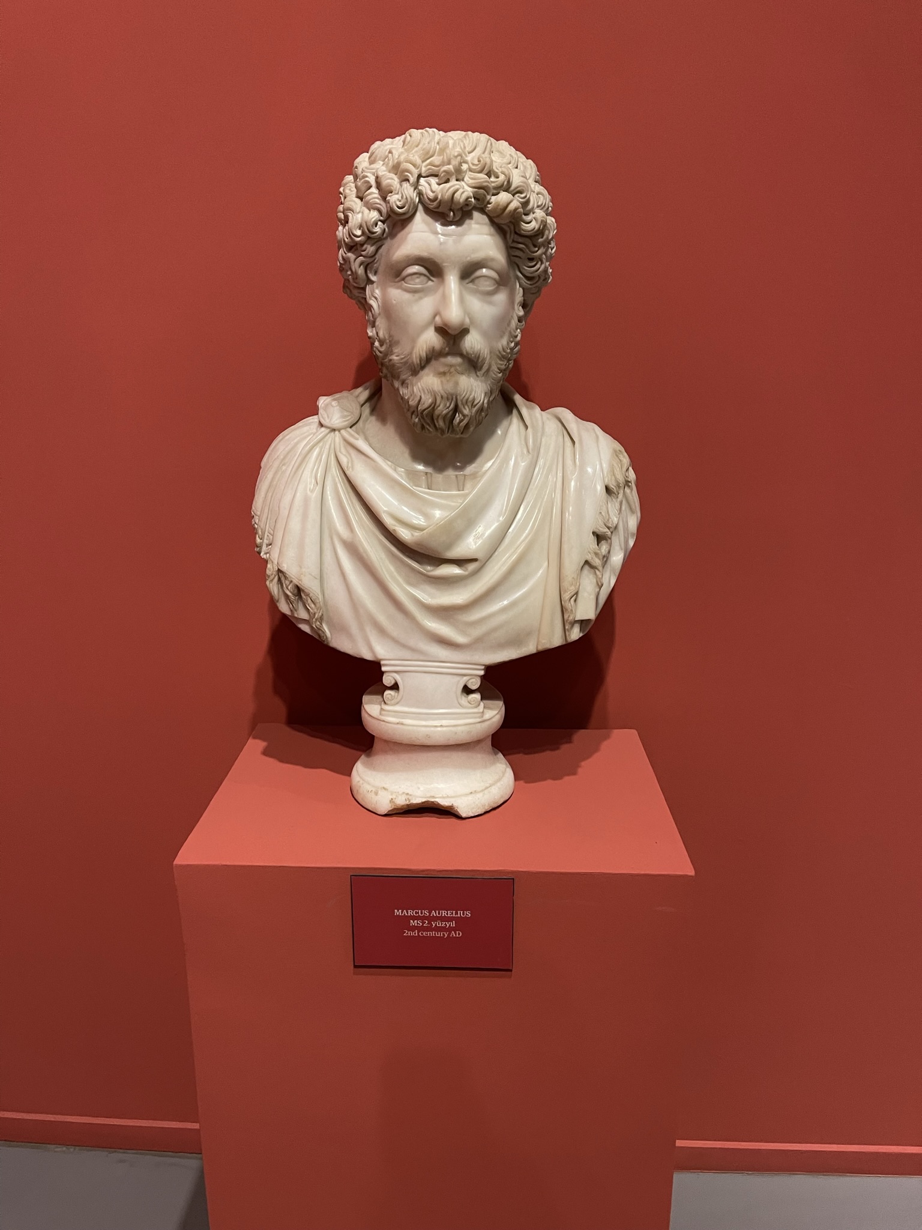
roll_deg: +0.0
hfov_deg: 53.1
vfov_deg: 67.3
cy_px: 615
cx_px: 461
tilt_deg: -14.0
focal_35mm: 26
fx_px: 923
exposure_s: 1/33
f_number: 1.6
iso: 400
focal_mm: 5.1
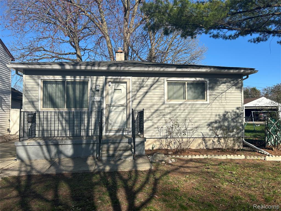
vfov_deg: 53.1
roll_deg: +1.7
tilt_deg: +2.4
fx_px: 211
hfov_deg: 67.3
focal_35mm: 26
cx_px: 140
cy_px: 106
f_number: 1.5
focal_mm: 5.7
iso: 50
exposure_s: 1/3571
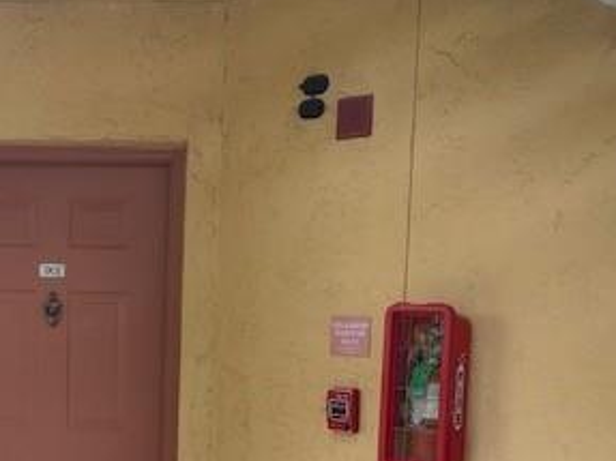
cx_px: 101
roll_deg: -1.6
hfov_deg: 32.1
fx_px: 1032
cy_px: 410
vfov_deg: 24.5
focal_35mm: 58
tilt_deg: -8.2
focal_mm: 4.25
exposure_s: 1/121
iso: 40
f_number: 1.8
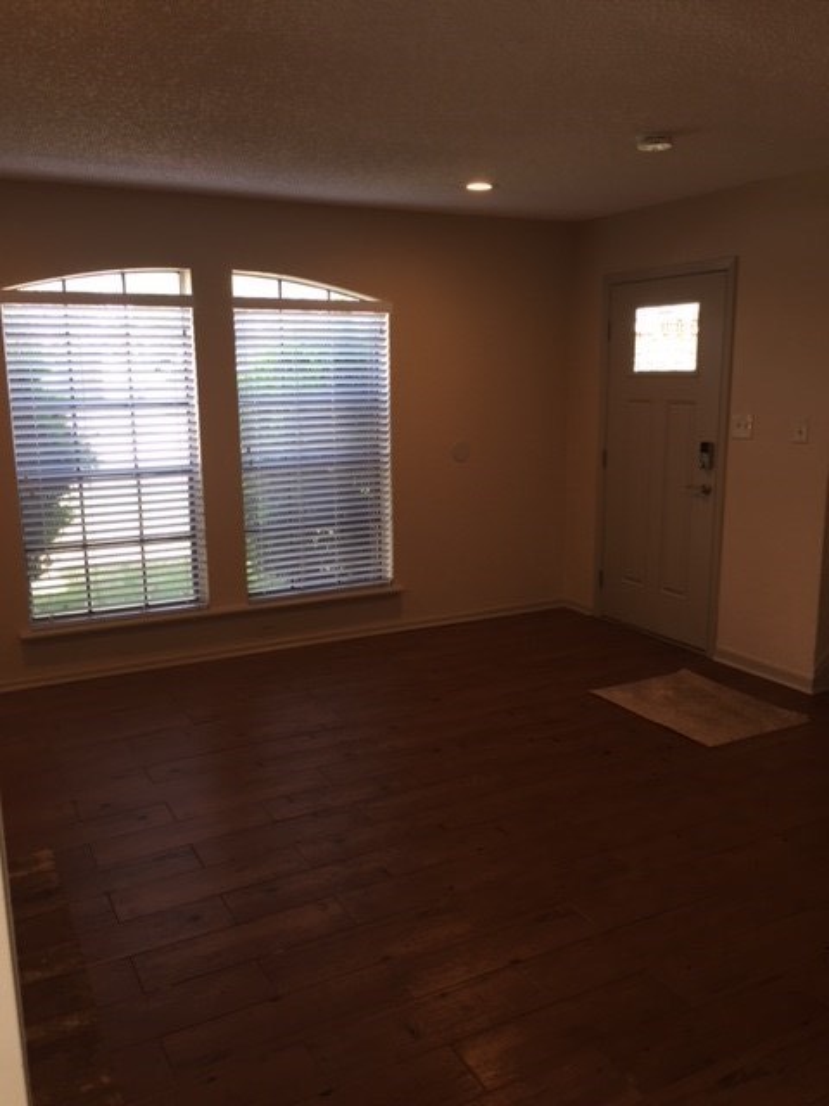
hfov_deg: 48.2
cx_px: 414
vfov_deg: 61.7
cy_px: 553
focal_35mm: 29
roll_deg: +0.5
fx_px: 926
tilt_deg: -9.6
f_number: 2.2
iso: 32
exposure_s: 1/37
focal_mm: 4.15
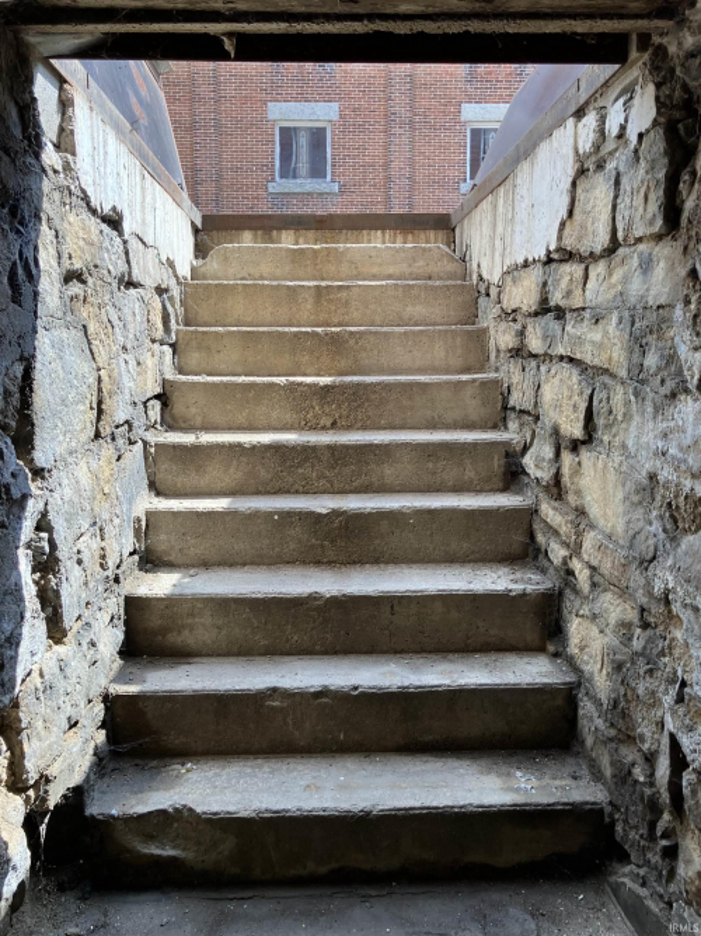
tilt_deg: -6.3
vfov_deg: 63.5
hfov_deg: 49.7
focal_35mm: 28
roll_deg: +0.8
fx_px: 756
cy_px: 468
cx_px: 350
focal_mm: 3.99
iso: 32
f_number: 1.8
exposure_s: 1/354
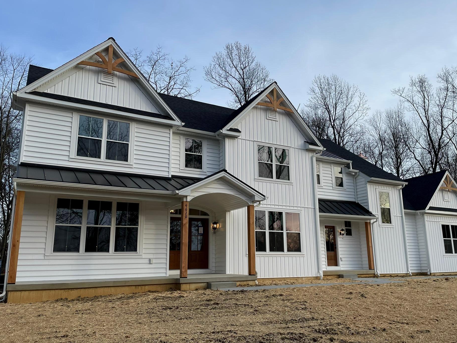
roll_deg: +1.1
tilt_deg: +12.9
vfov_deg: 48.2
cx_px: 241
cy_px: 180
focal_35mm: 29
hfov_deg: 61.6
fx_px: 383
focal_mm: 4.2
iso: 50
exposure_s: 1/1667
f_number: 1.6
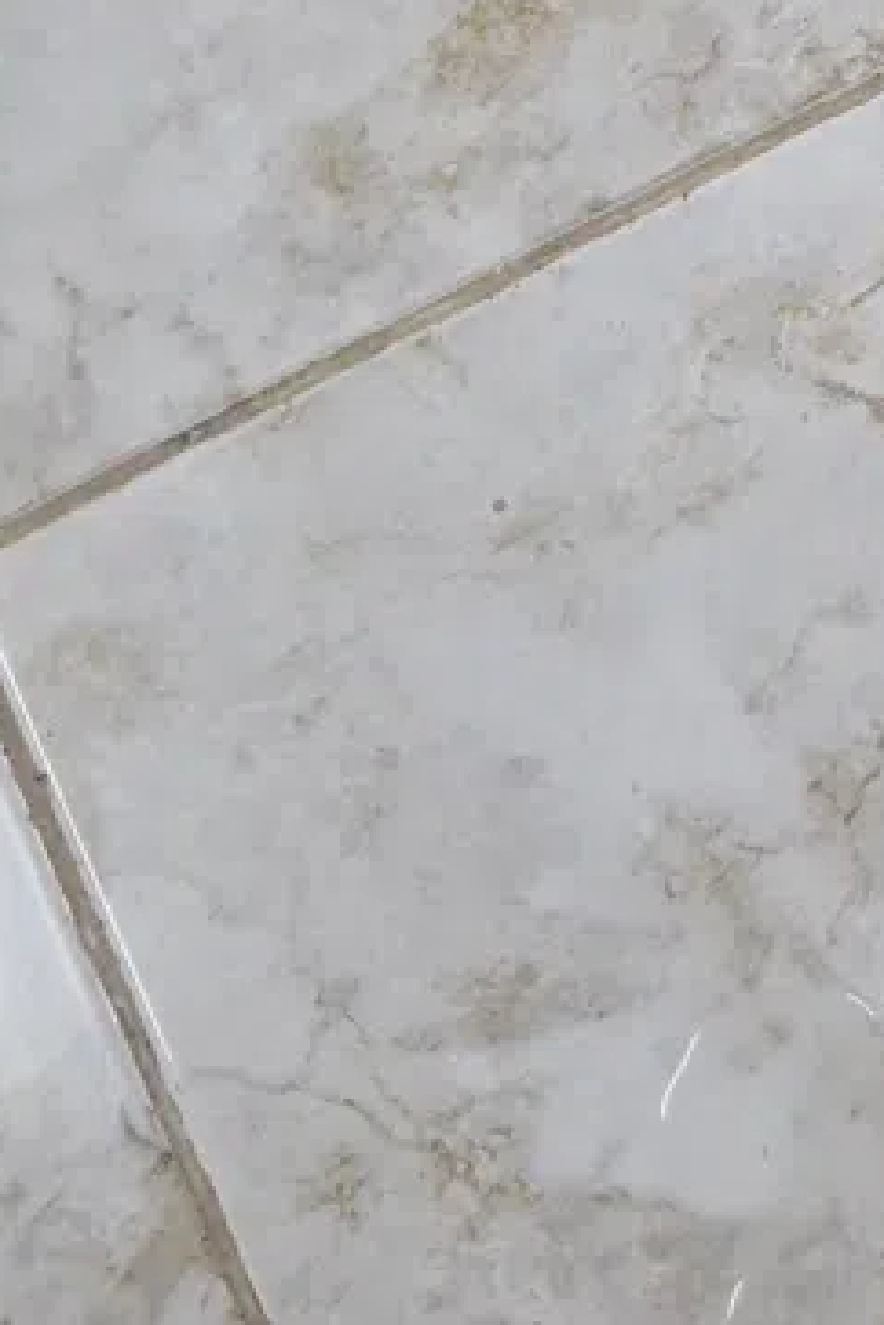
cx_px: 1538
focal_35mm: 90
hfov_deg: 13.7
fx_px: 3315
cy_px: -181
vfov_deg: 21.3
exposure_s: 1/30
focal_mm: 5.54
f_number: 1.8
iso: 320
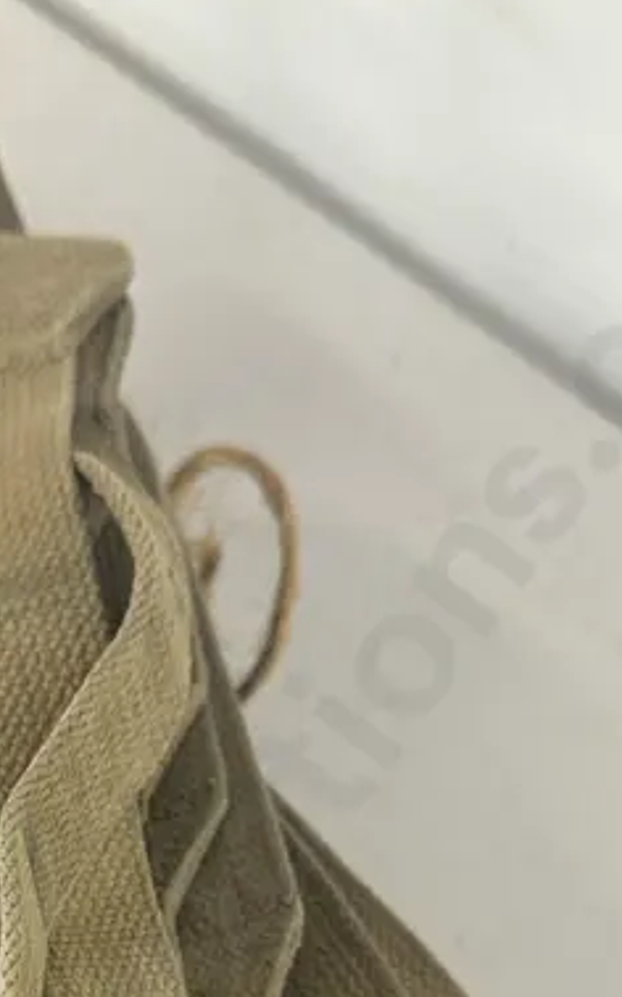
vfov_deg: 27.1
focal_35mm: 69
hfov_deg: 18.5
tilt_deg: -72.2
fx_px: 1873
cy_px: 1126
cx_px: 58
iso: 200
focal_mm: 6.86
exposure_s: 1/50
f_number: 1.78
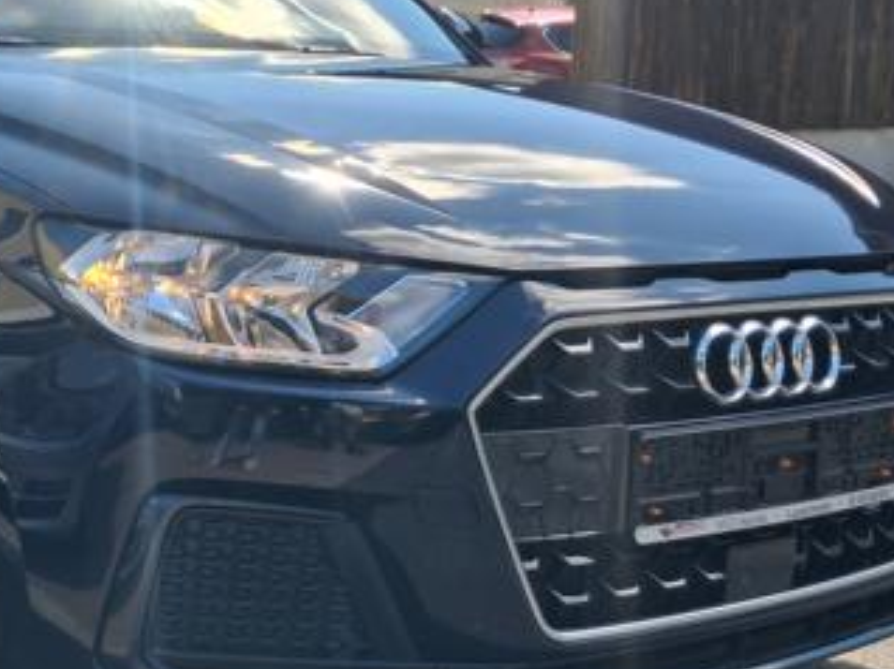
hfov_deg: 28.0
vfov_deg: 21.5
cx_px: 183
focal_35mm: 68
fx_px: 1755
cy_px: 467
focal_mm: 4
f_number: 1.8
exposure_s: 1/245
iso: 20
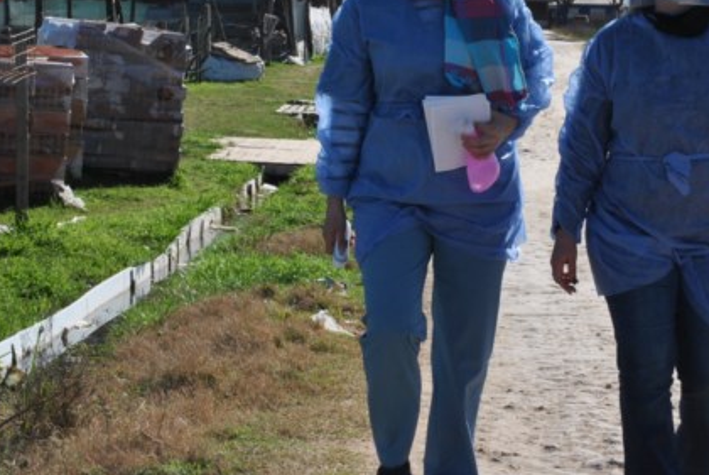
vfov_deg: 10.9
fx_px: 2479
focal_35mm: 126
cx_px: 468
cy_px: 137
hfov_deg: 16.2
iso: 200
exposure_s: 1/160
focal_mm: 55
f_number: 20
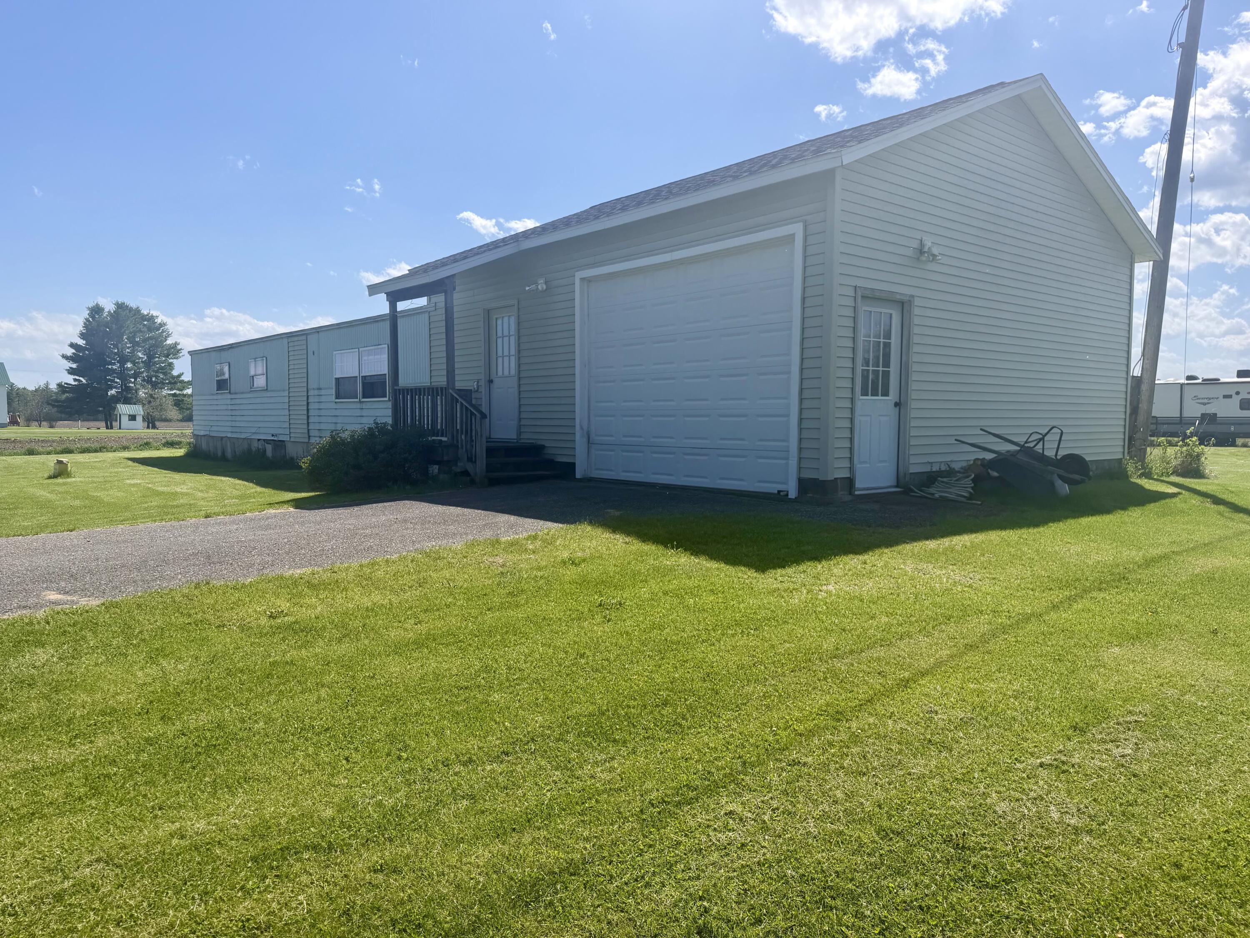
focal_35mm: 24
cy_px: 469
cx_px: 625
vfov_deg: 56.8
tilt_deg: -3.7
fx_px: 867
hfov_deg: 71.6
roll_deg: -0.3
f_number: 1.78
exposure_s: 1/4975
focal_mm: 6.76
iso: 80
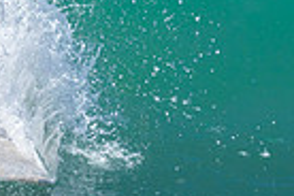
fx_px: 37743
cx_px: 71
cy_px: -266
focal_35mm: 4622
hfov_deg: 0.4
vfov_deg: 0.3
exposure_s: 1/2000
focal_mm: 800
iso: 450
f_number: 6.3
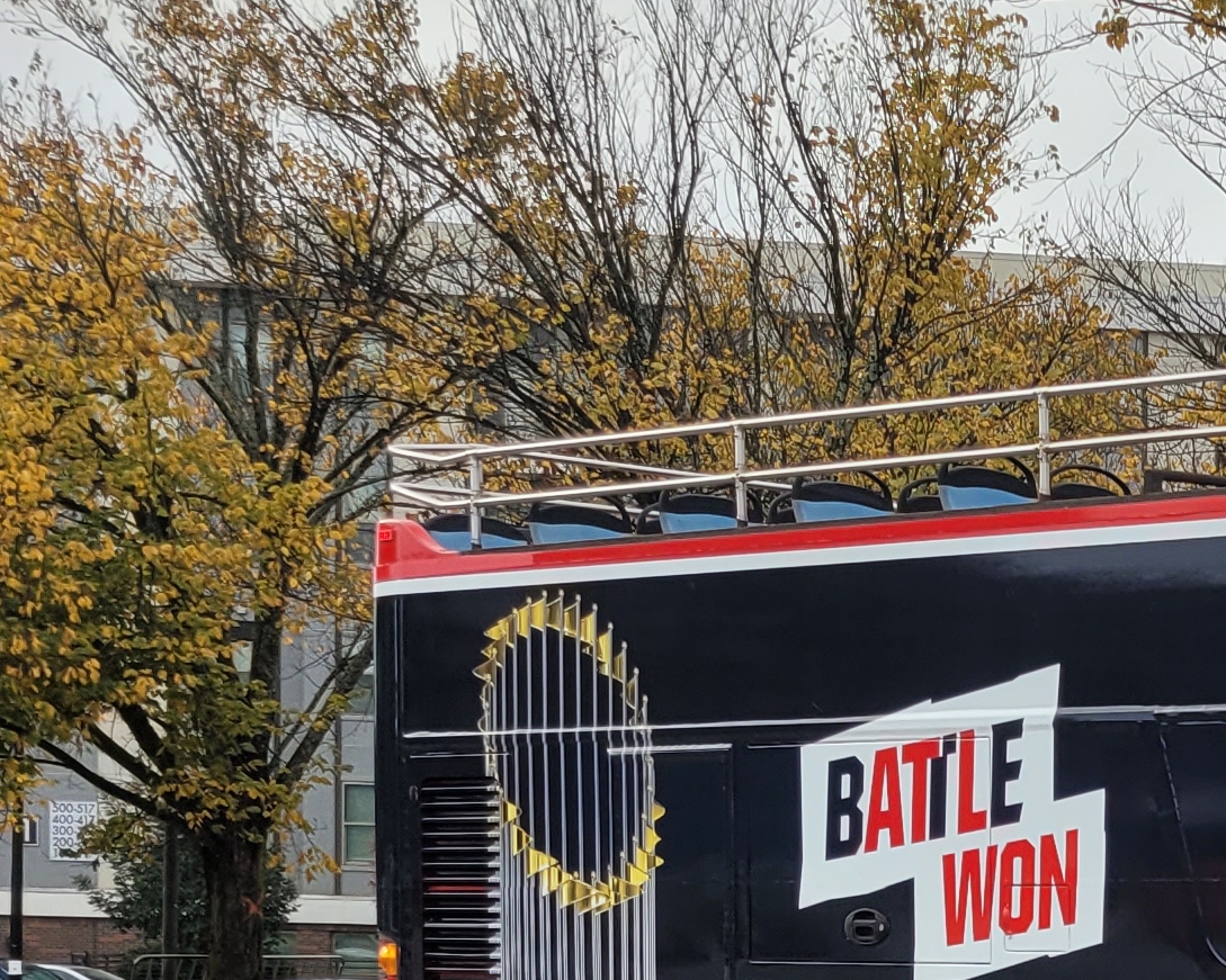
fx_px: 3410
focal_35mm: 94
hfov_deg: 17.3
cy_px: 1061
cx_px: 2092
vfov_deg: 15.9
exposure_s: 1/770
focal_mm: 5.4
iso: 40
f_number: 1.8
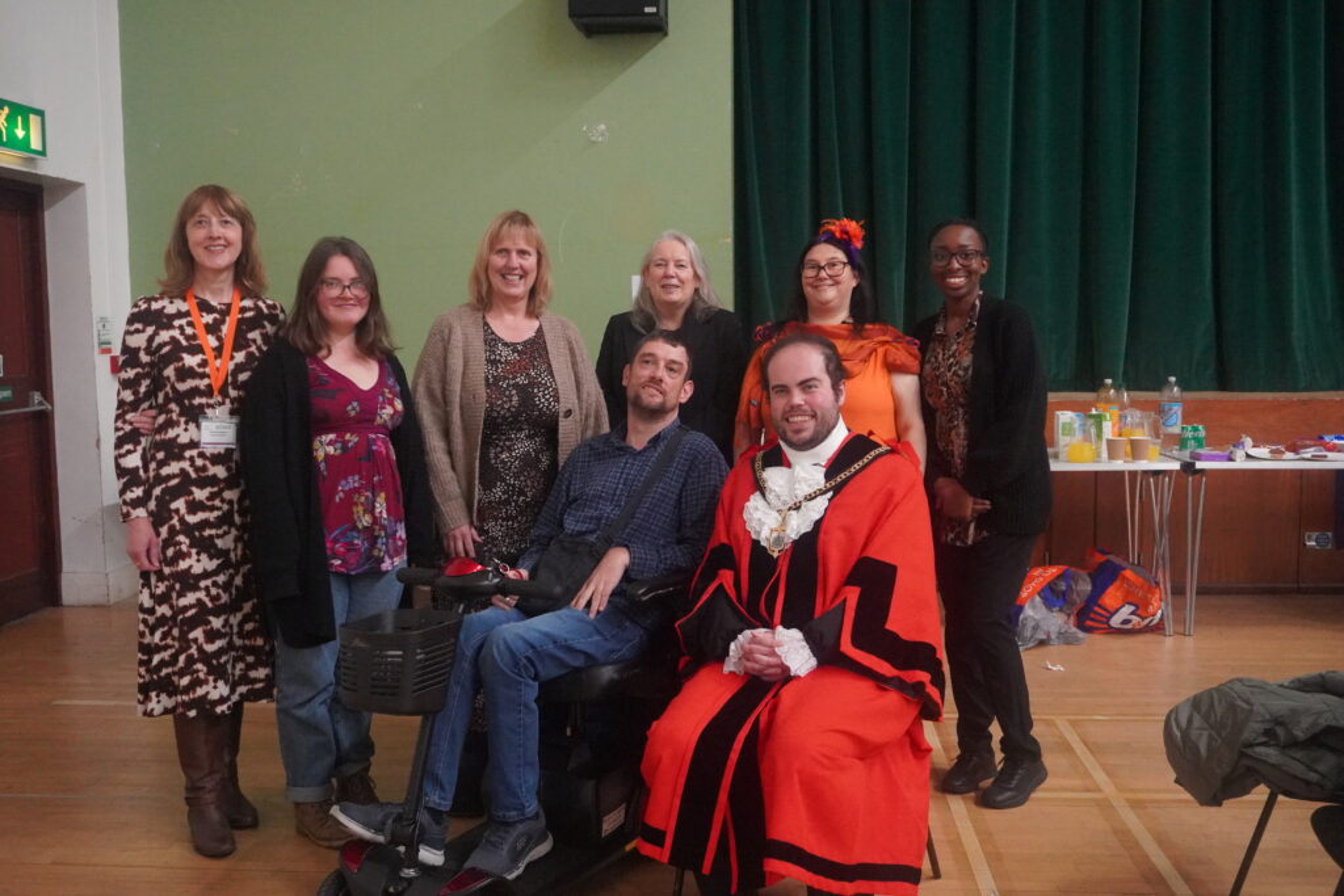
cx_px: 672
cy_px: 448
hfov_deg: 55.1
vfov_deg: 38.4
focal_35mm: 34
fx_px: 1288
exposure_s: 1/80
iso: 6400
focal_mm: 23
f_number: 4.5
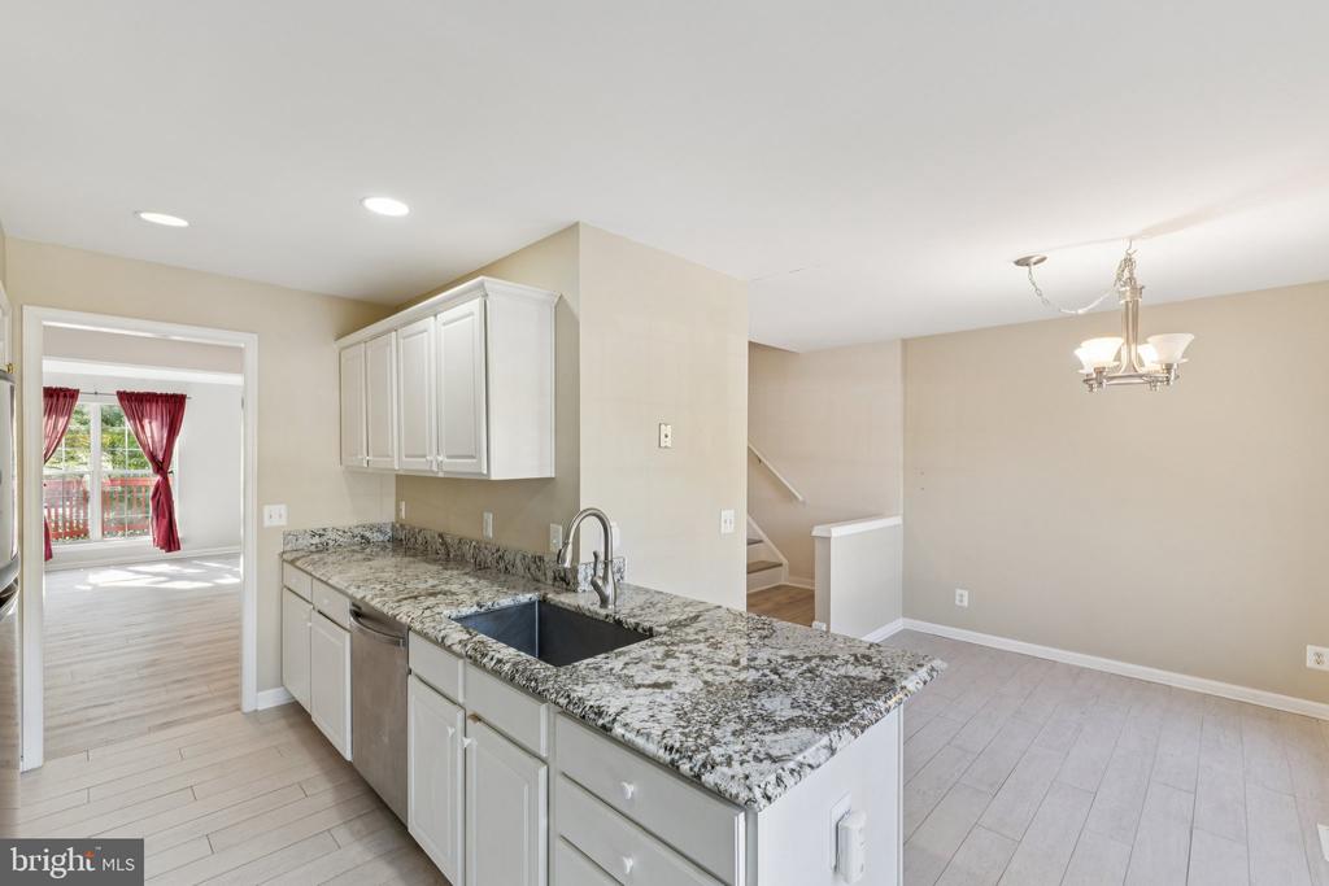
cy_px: 443
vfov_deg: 77.3
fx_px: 554
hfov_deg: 100.4
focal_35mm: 15
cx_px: 664
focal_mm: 10
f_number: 9
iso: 250
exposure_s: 1/15
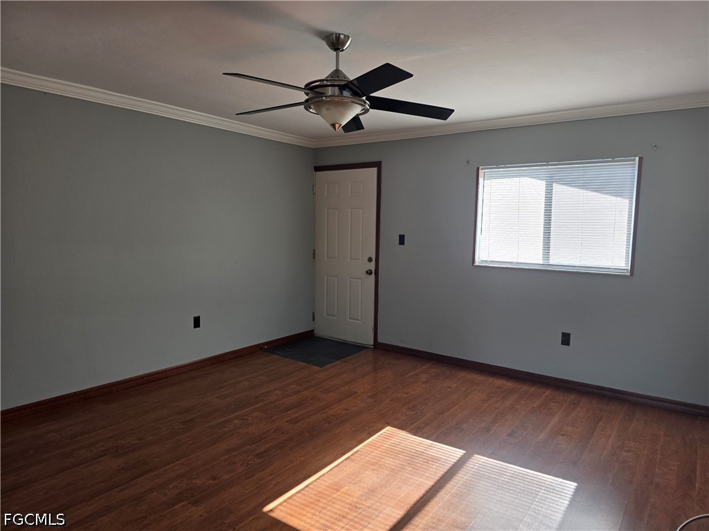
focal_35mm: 23
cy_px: 266
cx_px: 354
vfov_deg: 58.9
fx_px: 471
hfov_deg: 73.9
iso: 64
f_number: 1.7
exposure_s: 1/180
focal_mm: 6.3
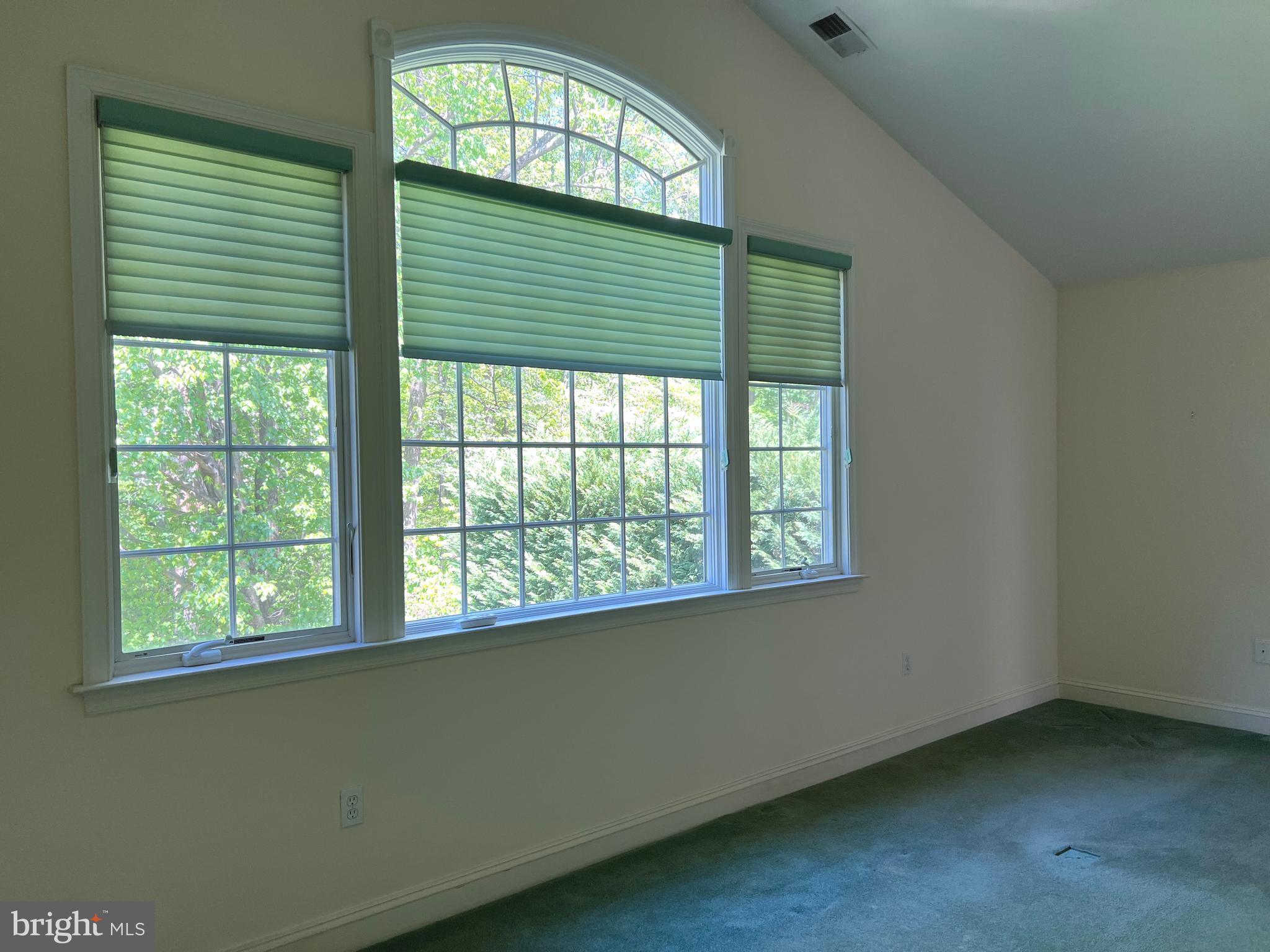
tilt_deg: -1.7
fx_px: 954
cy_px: 476
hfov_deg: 67.3
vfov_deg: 53.1
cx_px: 635
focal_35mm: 26
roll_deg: +1.0
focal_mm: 5.7
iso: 50
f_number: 1.5
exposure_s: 1/121
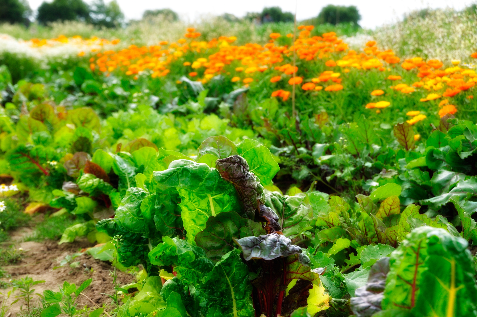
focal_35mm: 98
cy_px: 158
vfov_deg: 14.0
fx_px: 1290
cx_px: 238
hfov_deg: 20.9
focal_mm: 65
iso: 320
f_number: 9
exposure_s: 1/125
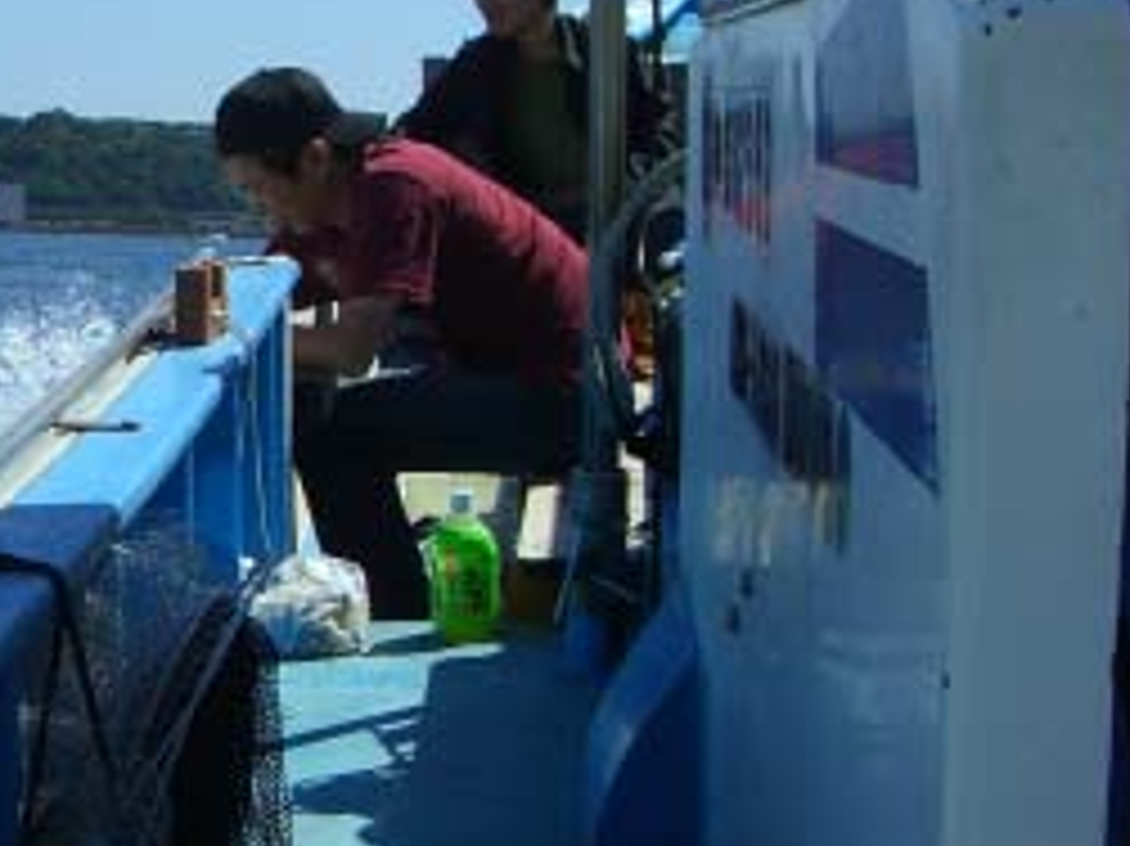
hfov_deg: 19.7
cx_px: 14
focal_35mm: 97
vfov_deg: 15.2
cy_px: 400
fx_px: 3165
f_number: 4.3
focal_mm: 6.2
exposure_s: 1/1000
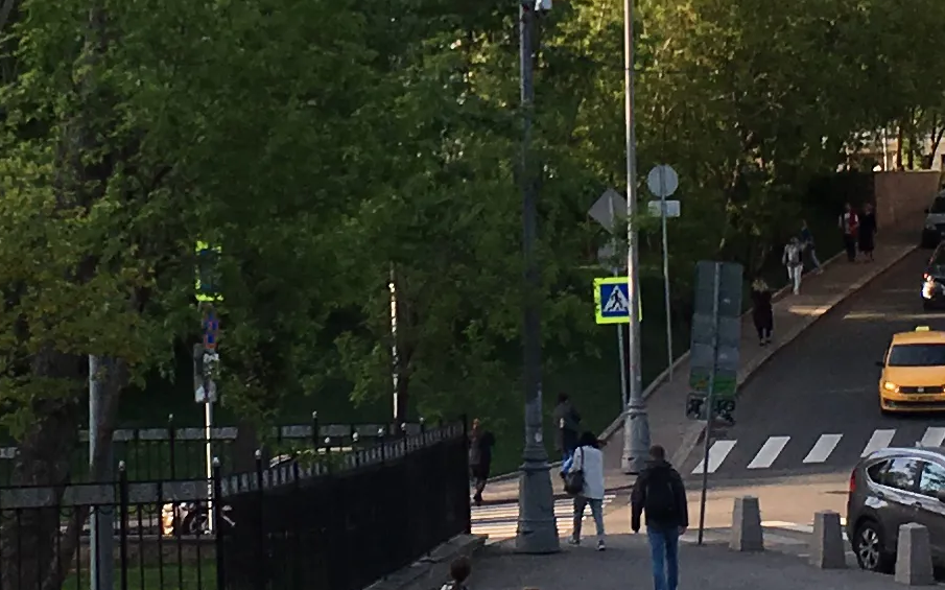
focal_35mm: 137
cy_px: -25
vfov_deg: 9.5
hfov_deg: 15.2
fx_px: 3527
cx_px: 335
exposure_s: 1/610
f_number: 2.2
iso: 25
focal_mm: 4.15
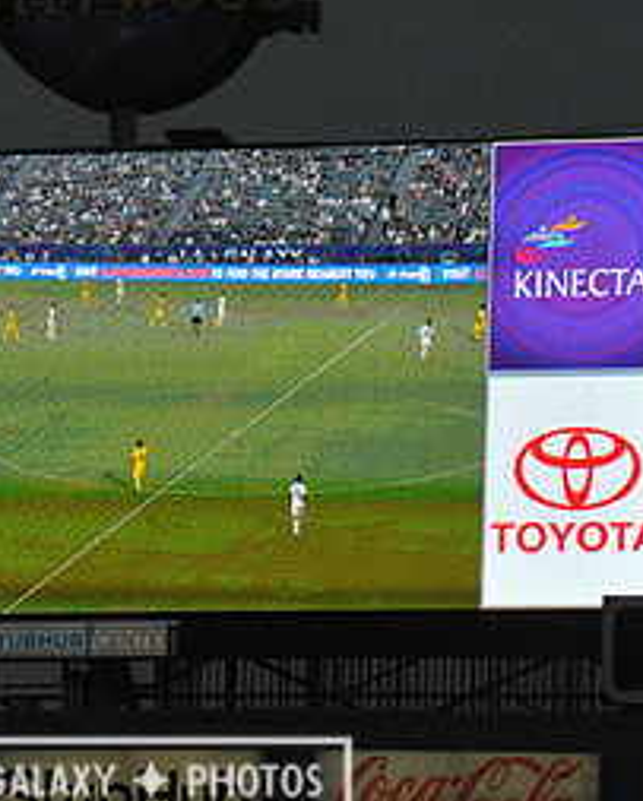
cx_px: 127
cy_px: 304
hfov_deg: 3.8
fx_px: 9688
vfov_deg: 4.7
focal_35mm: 408
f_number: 18
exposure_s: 1/1250
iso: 5000
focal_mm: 190
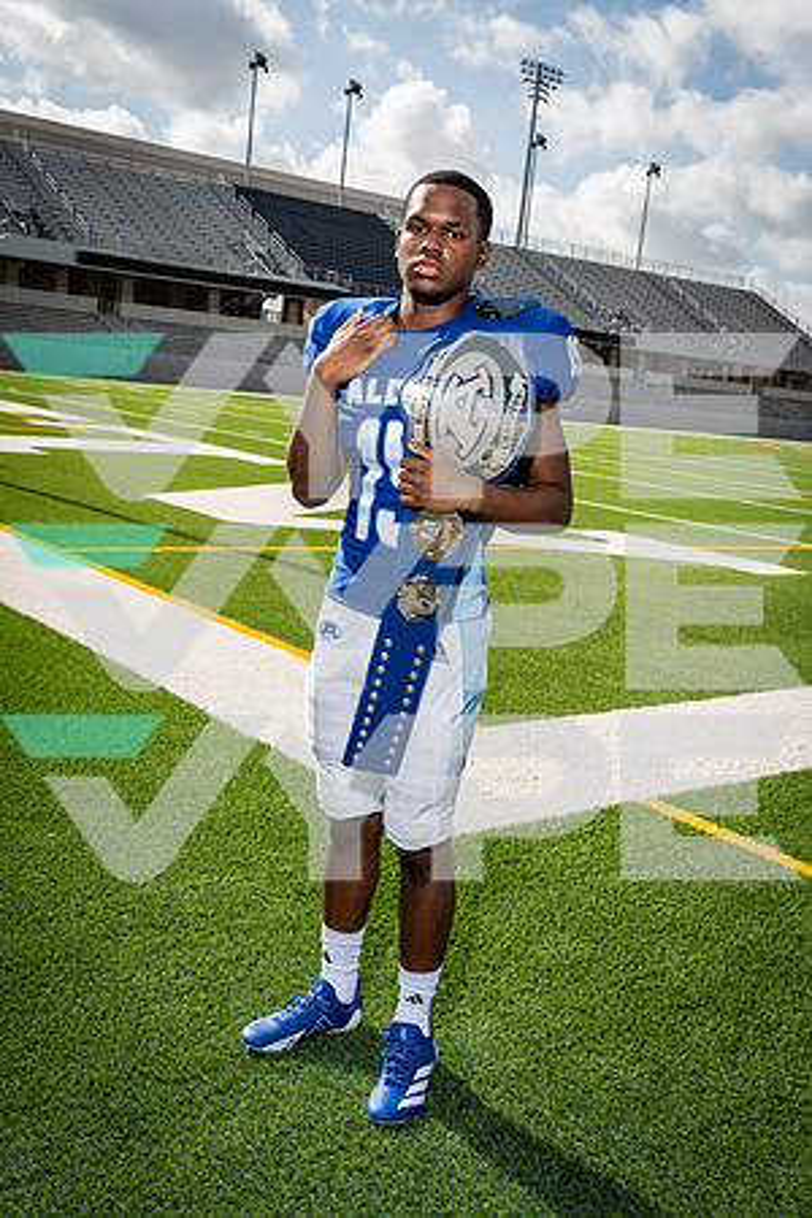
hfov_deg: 36.9
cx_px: 406
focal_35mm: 36
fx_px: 1218
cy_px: 609
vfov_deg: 53.1
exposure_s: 1/250
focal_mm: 36
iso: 125
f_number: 8
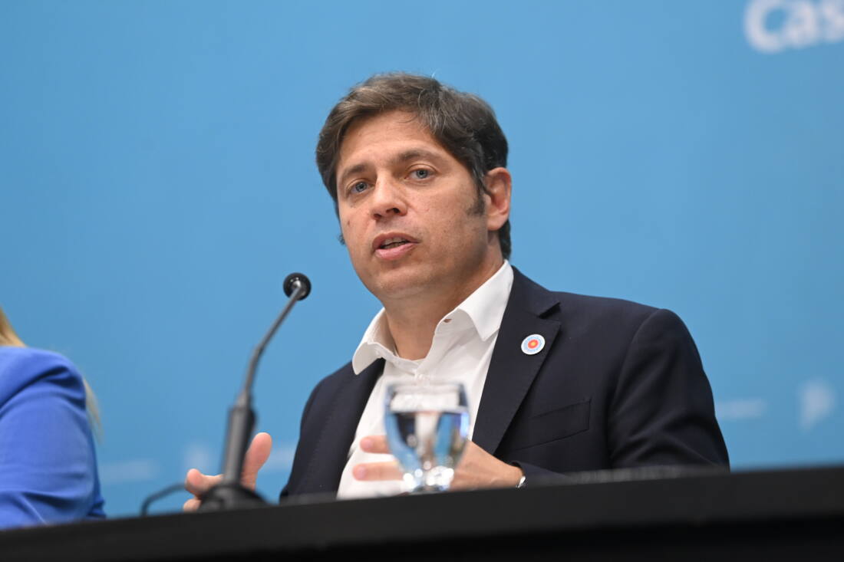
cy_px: 281
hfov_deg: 11.4
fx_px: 4219
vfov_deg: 7.6
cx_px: 422
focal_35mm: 180
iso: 2500
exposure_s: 1/200
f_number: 3.5
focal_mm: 180
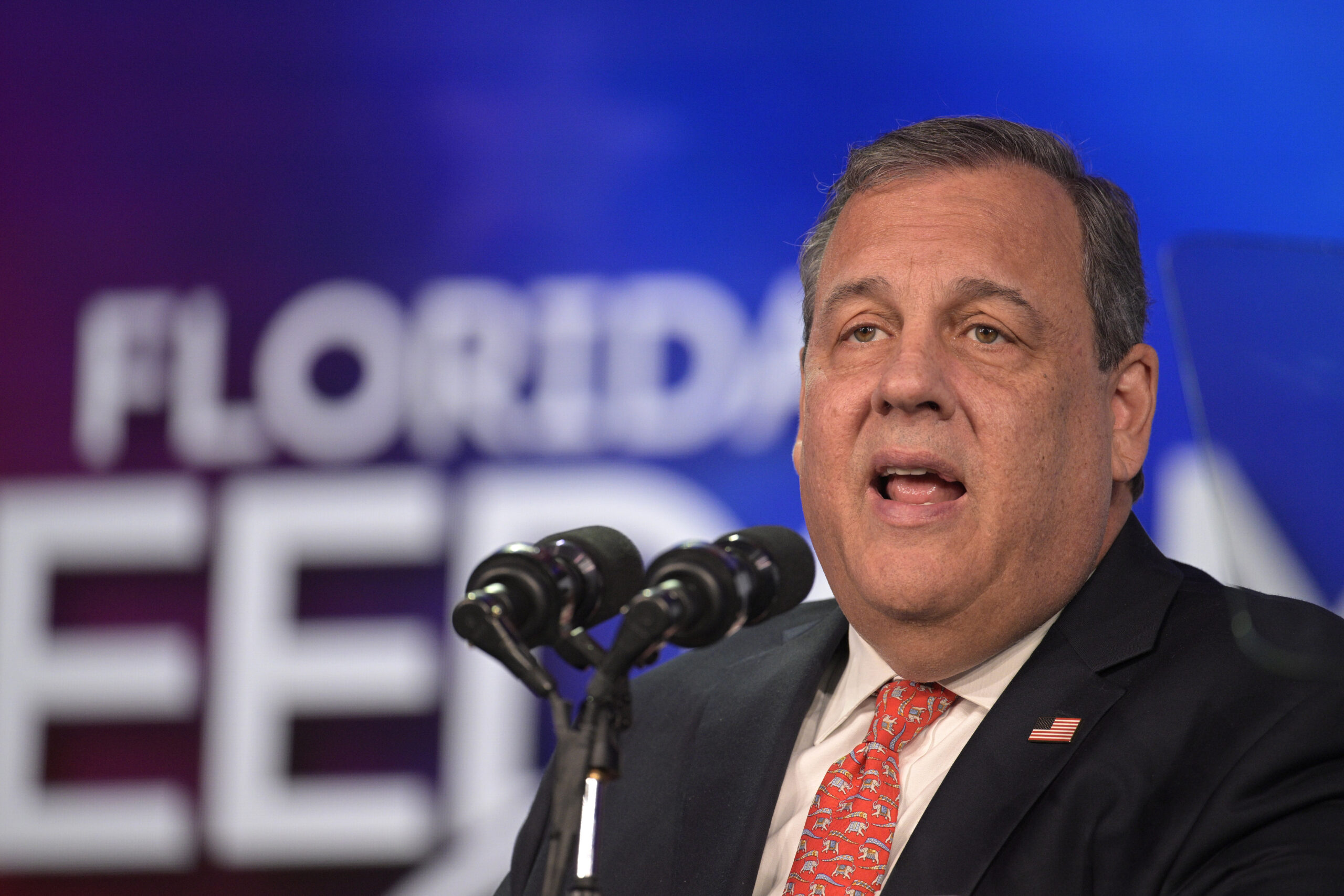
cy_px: 448
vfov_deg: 3.4
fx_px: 14933
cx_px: 672
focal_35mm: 400
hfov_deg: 5.2
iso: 2500
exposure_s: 1/500
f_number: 4.5
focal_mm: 400
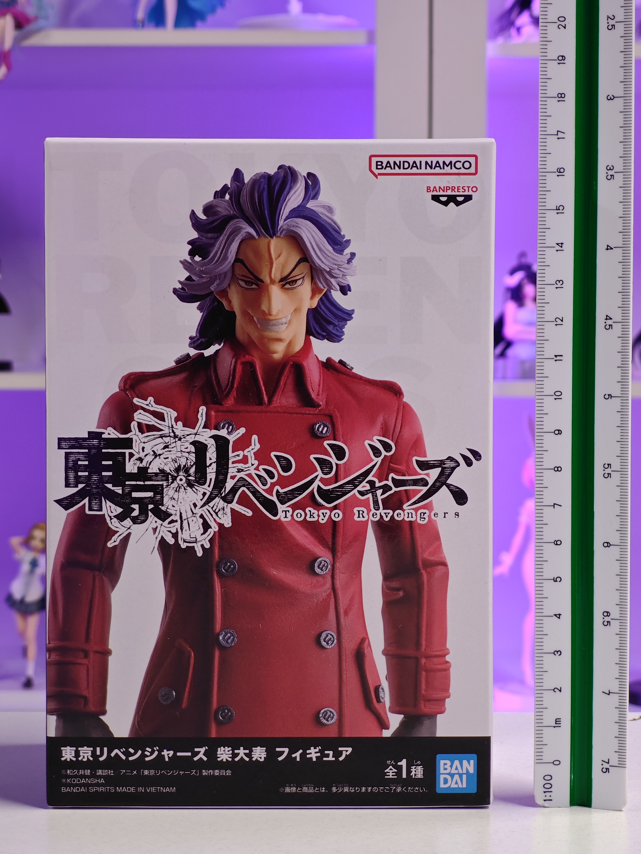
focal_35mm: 80
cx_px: 320
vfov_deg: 24.4
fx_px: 1975
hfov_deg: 18.4
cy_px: 427
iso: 400
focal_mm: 7.48
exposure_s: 1/16.8
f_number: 2.4
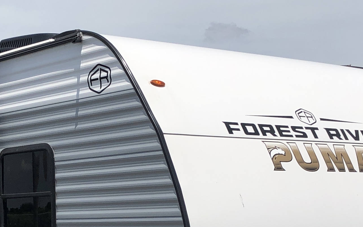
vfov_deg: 13.8
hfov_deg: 22.2
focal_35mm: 93
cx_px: 124
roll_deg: +0.8
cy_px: 231
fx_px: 920
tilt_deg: -0.6
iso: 20
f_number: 1.8
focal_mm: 3.99
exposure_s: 1/3690
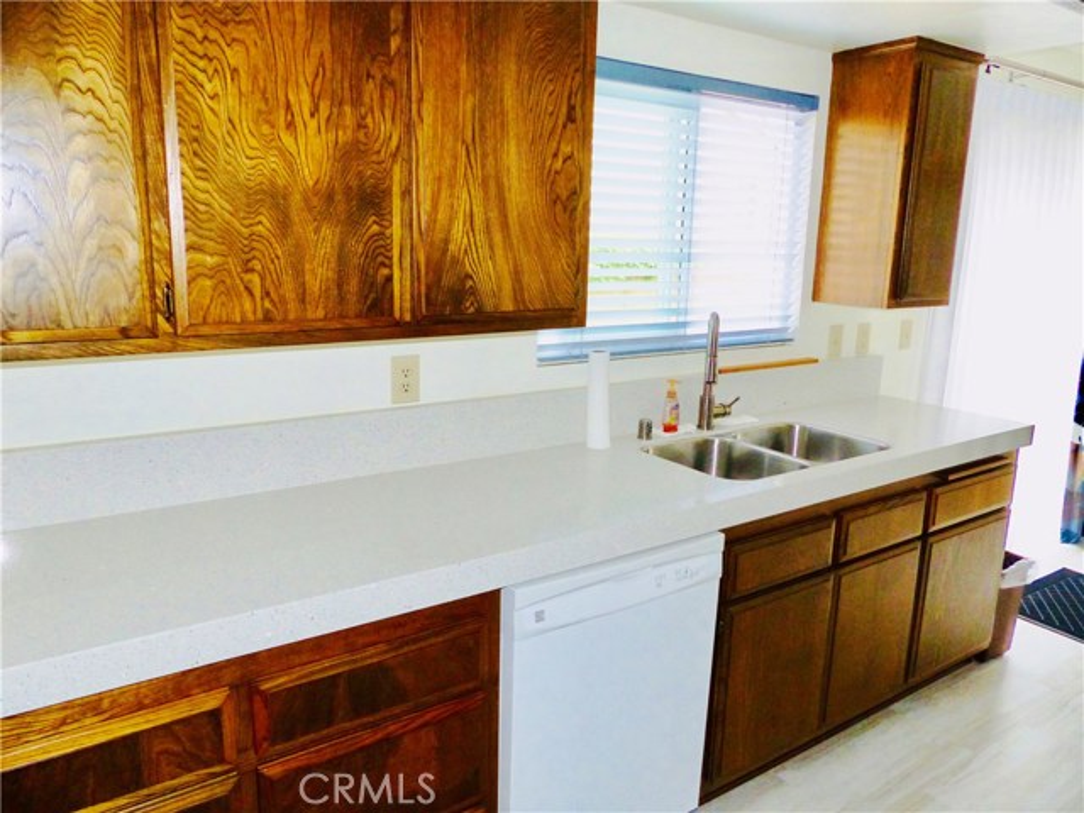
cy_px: 406
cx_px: 542
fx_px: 783
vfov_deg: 54.9
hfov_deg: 69.4
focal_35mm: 25
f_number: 2.8
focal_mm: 4.5
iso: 320
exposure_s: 1/60
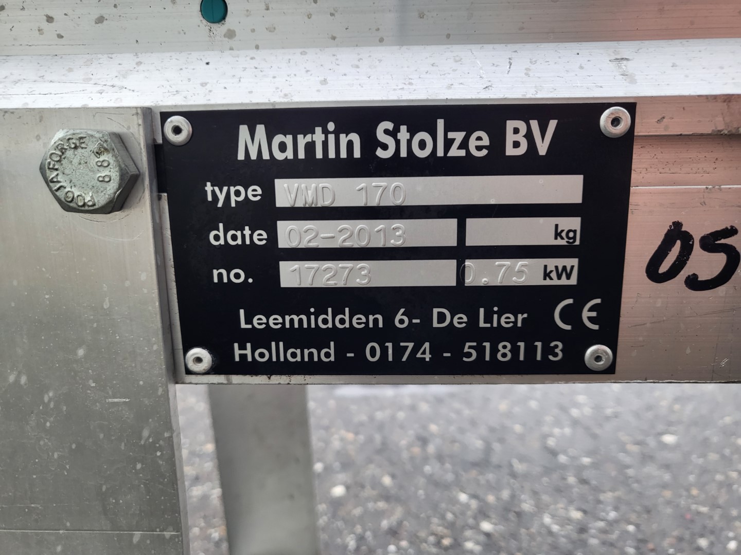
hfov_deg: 67.3
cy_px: 278
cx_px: 370
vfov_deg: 53.1
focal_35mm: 26
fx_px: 557
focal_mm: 4.25
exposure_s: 1/100
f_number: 1.8
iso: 80
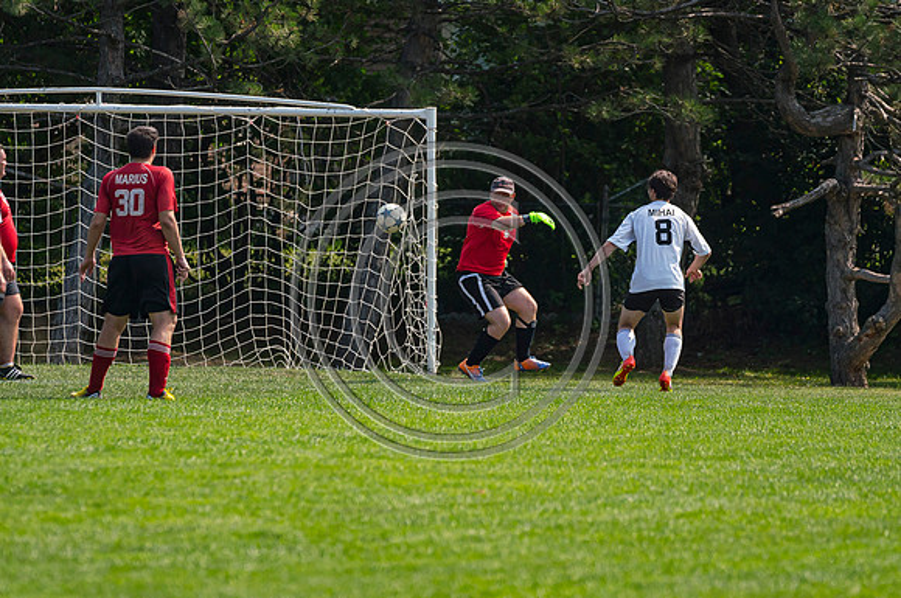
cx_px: 445
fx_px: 10386
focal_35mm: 416
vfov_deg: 3.3
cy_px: 281
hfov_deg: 5.0
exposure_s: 1/5000
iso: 400
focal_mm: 200
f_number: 2.8
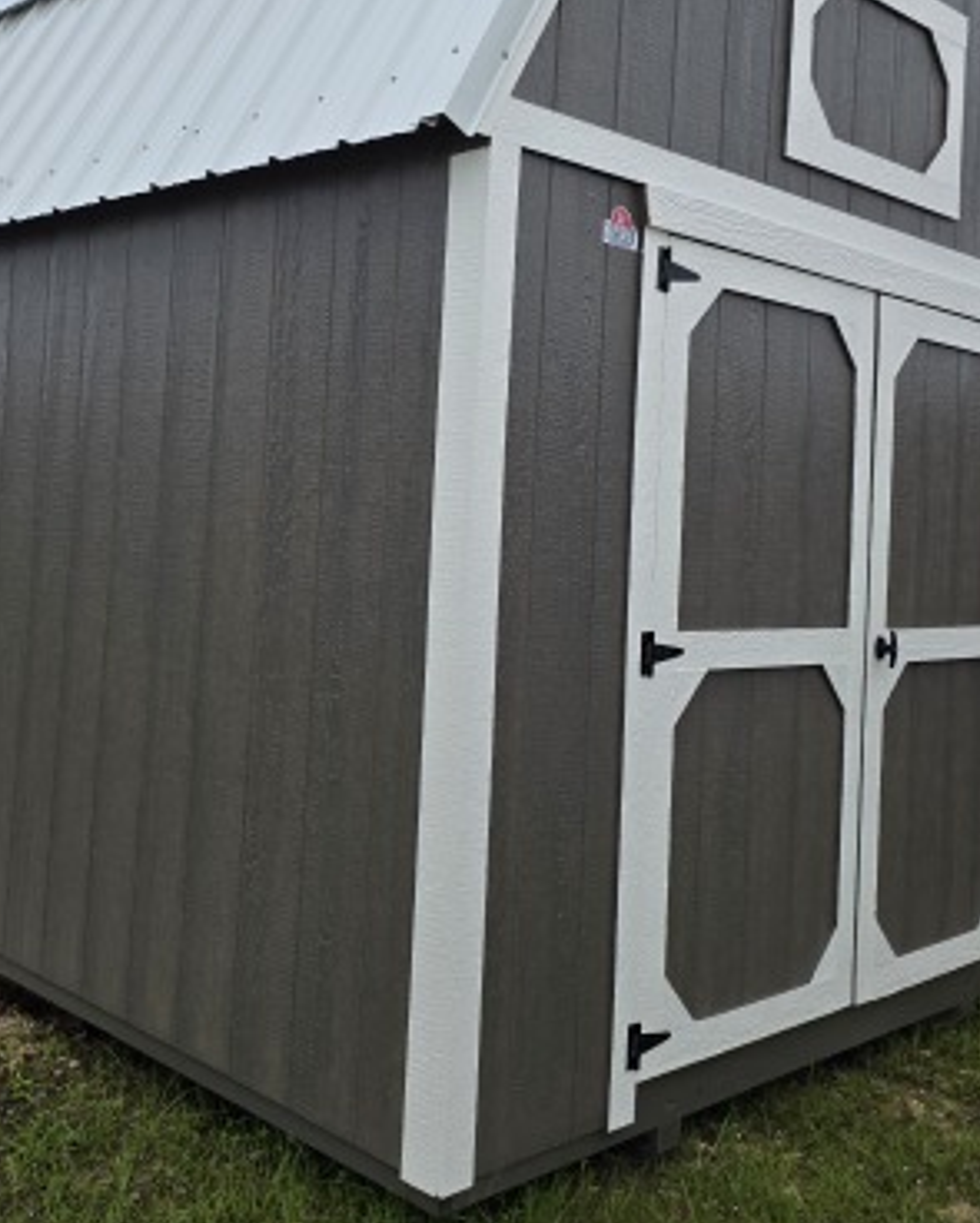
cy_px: 462
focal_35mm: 39
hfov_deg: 37.8
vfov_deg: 46.4
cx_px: 319
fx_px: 1412
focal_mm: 6.3
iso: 80
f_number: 1.7
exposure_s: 1/6355
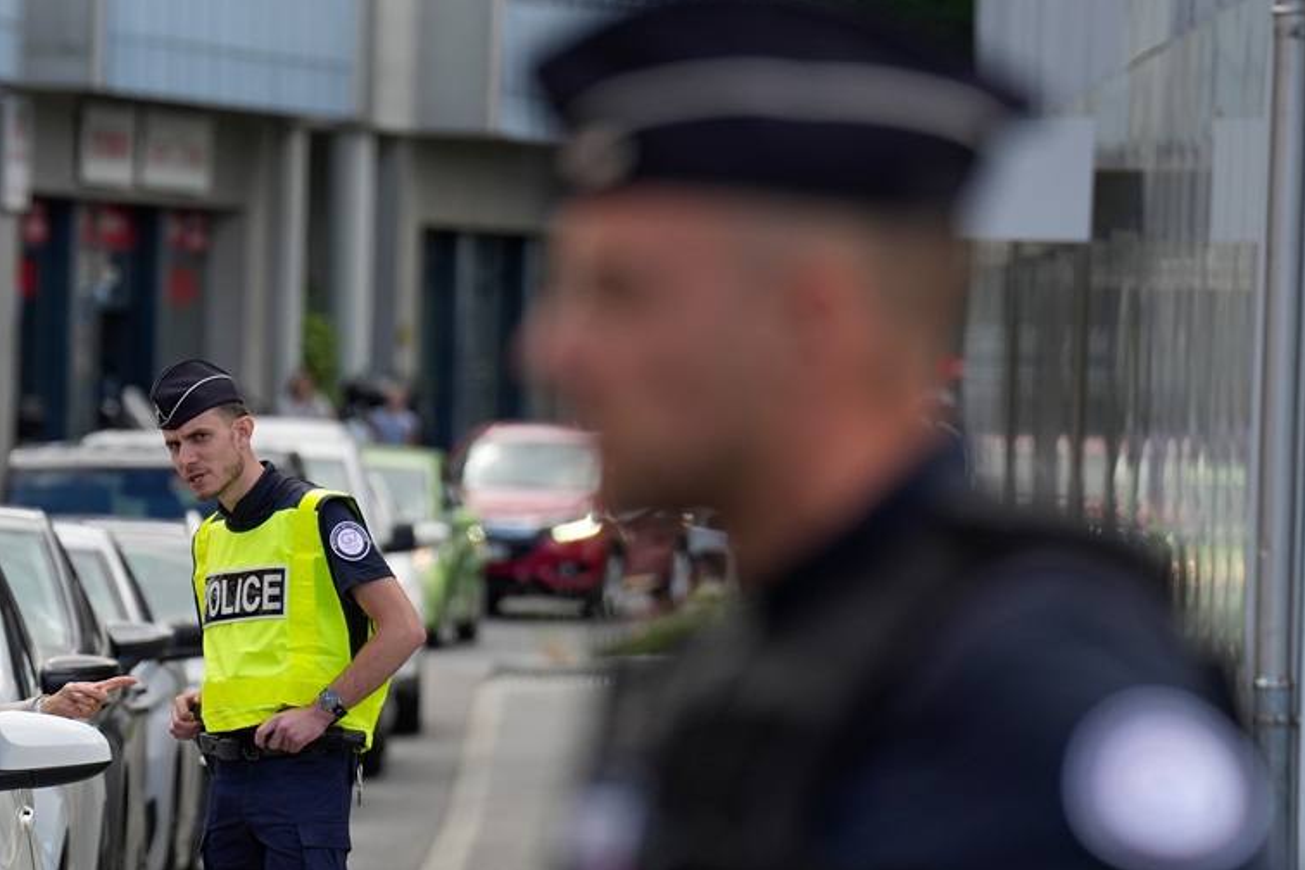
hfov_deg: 5.7
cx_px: 174
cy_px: 737
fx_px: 13121
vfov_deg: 3.8
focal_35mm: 362
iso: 400
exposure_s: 1/1000
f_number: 4.5
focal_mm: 197
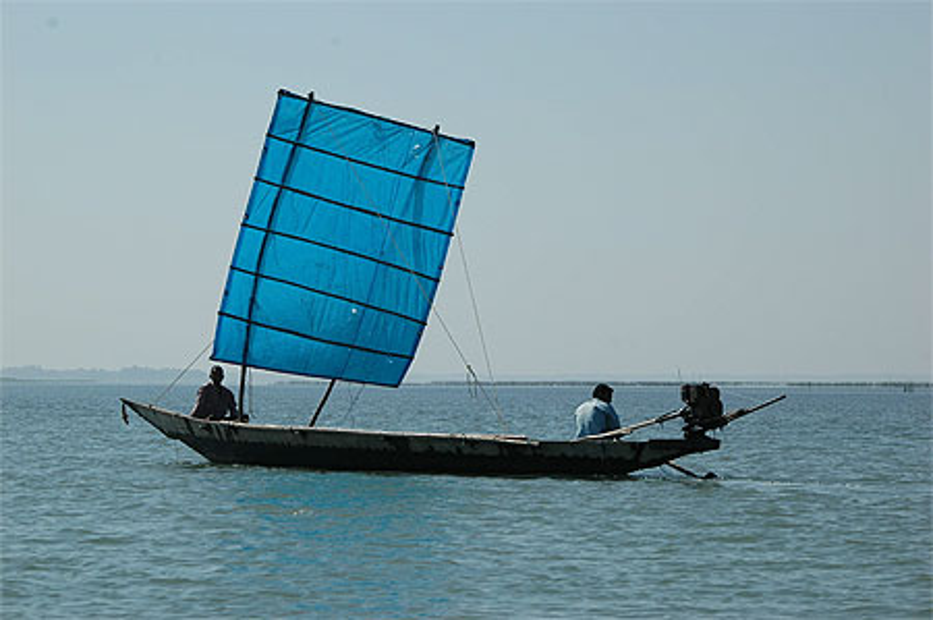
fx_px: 3689
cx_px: 466
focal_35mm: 142
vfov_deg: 9.6
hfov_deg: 14.4
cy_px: 310
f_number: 8
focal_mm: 95
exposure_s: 1/1000
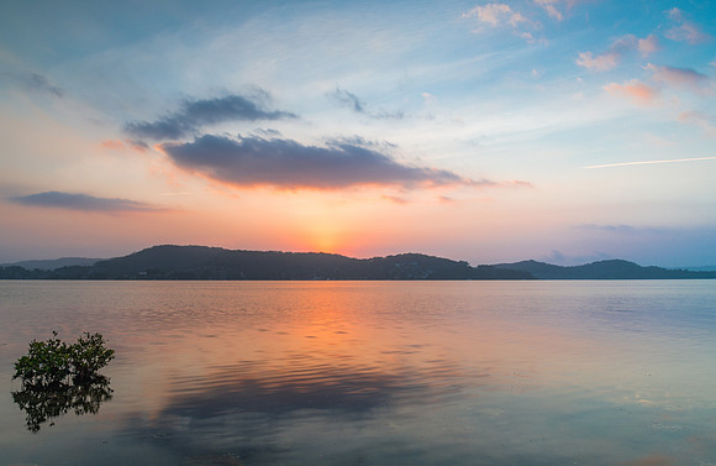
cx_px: 344
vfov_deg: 49.2
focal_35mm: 26
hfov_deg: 70.3
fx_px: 508
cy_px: 253
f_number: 13
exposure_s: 1/2.5
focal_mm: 24
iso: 40
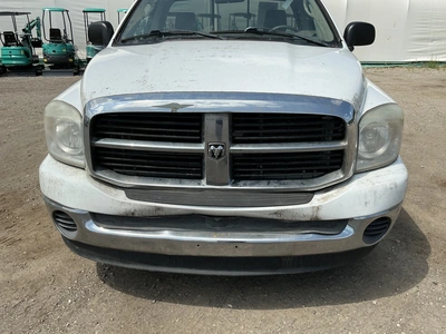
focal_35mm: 28
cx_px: 223
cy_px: 167
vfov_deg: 49.7
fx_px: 361
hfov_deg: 63.4
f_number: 1.8
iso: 25
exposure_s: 1/2320
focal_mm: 3
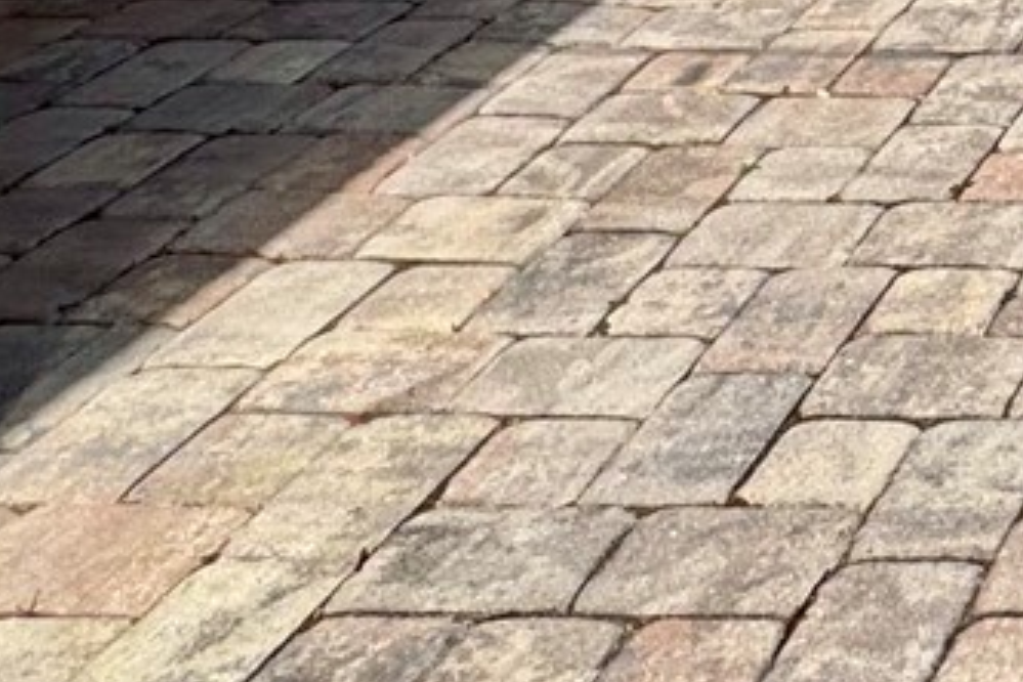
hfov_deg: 20.8
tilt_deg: -1.0
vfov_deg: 14.7
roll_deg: -0.6
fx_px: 1989
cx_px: 1803
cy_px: -817
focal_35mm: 70
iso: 50
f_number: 2.2
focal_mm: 2.22
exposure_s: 1/1880
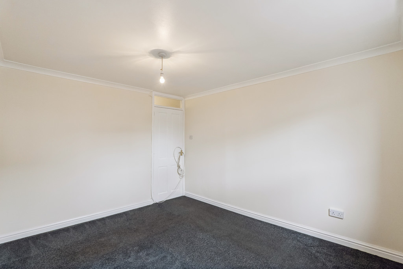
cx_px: 202
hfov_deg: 96.7
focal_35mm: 16
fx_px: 179
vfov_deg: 73.8
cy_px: 134
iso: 2500
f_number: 8
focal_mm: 16
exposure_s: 1/100
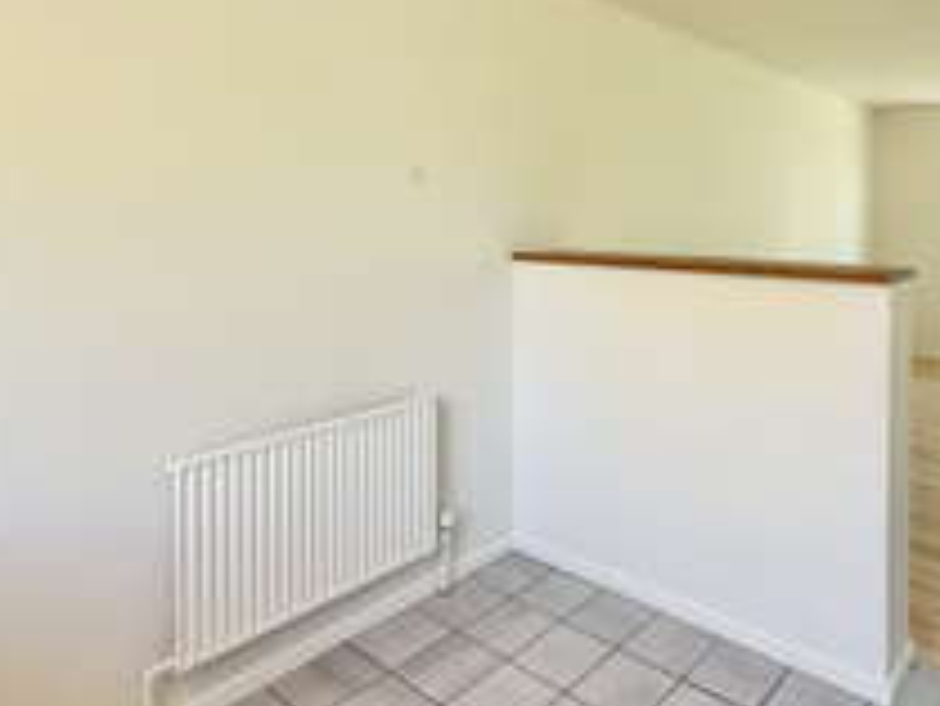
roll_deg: -0.2
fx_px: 679
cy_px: 220
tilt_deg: -1.6
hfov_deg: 66.3
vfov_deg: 53.5
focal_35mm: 25
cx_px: 668
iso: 160
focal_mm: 2.22
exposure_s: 1/121
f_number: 2.2
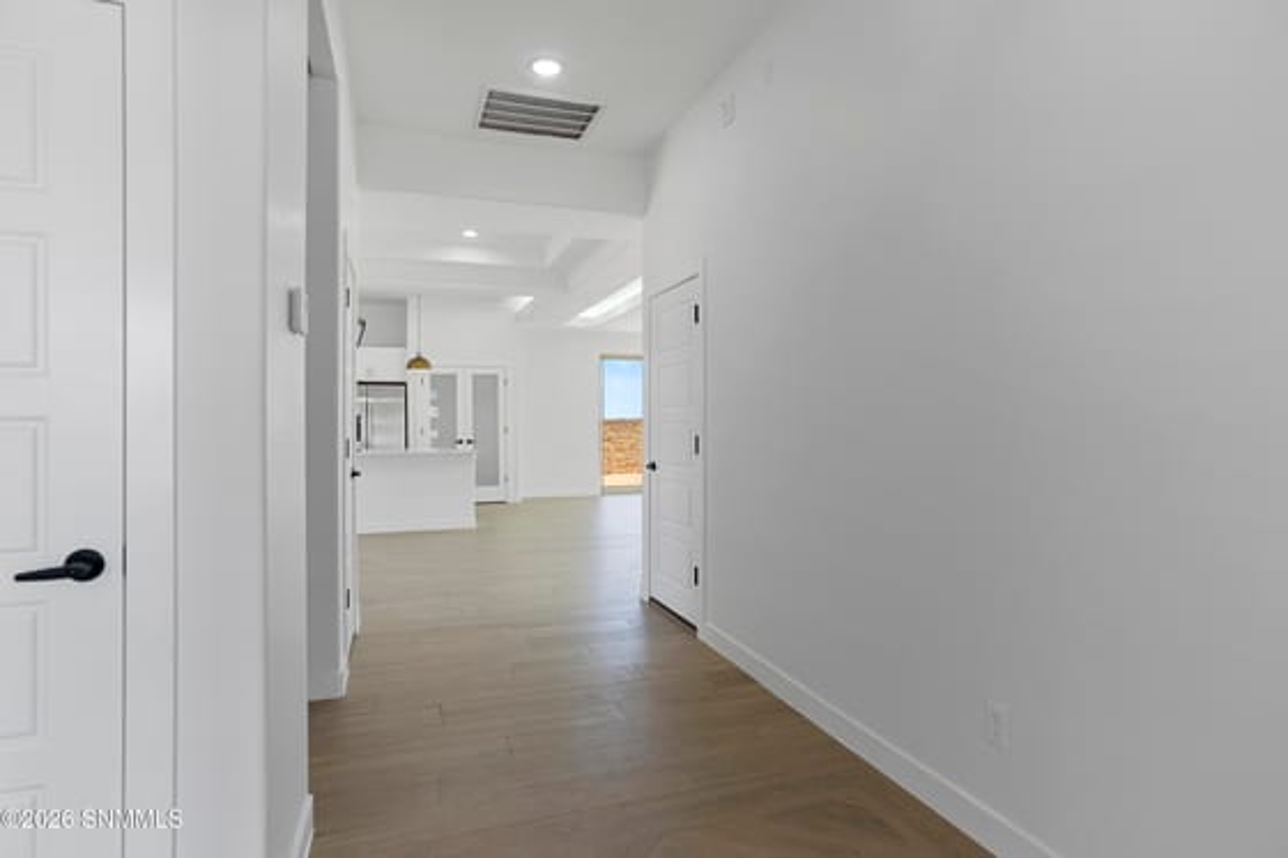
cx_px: 644
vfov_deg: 67.4
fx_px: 644
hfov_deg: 90.0
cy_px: 429
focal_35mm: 18
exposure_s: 1/60
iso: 250
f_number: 4
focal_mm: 12
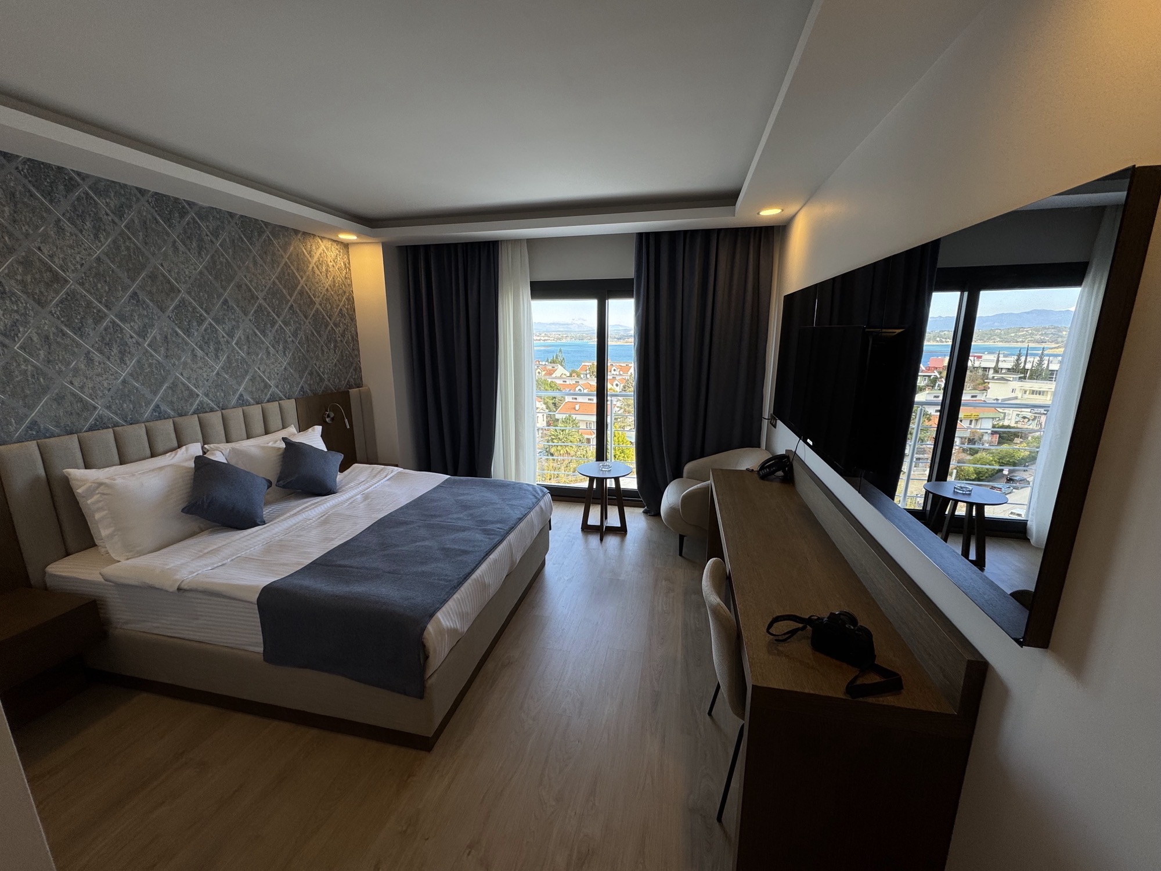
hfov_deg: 102.1
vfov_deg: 85.7
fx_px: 470
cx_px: 580
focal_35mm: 14
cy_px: 436
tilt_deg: -12.8
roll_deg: +0.2
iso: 40
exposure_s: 1/125
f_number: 2.2
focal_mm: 2.22
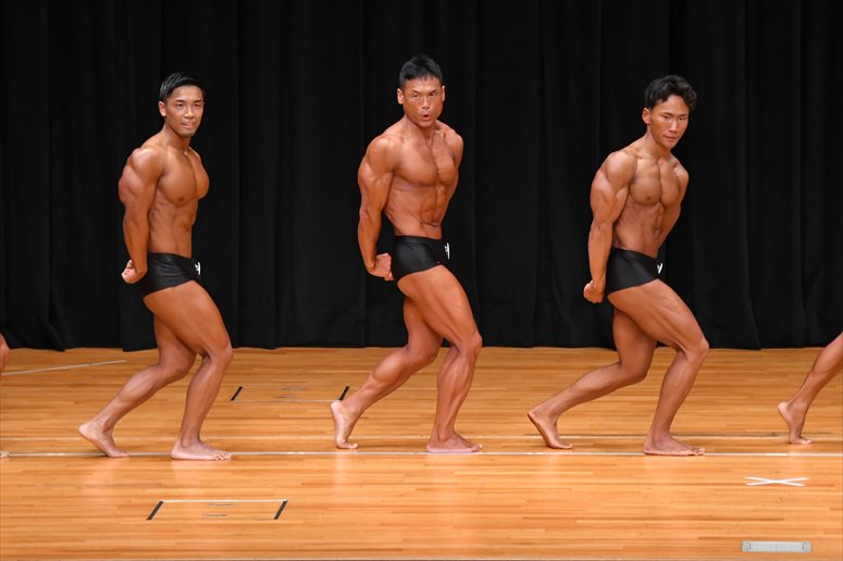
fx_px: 5617
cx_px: 422
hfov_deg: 8.6
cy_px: 280
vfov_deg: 5.7
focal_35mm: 240
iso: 4000
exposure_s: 1/400
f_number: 5.6
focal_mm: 160
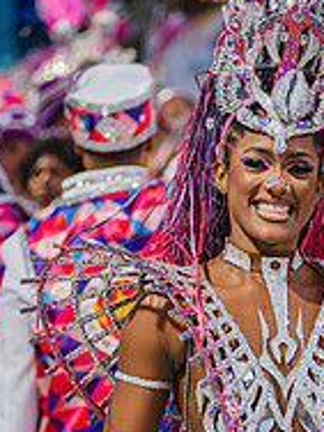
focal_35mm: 459
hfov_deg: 3.2
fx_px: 5728
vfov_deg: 4.3
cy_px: 342
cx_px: 222
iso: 800
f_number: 5.3
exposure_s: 1/250
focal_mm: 200
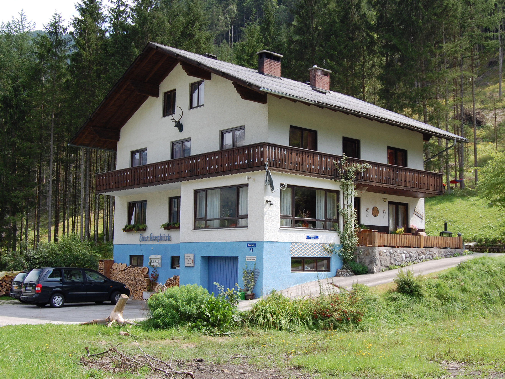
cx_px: 276
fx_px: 627
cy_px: 192
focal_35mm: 43
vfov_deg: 33.6
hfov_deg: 43.8
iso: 200
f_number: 7.1
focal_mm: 26
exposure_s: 1/200
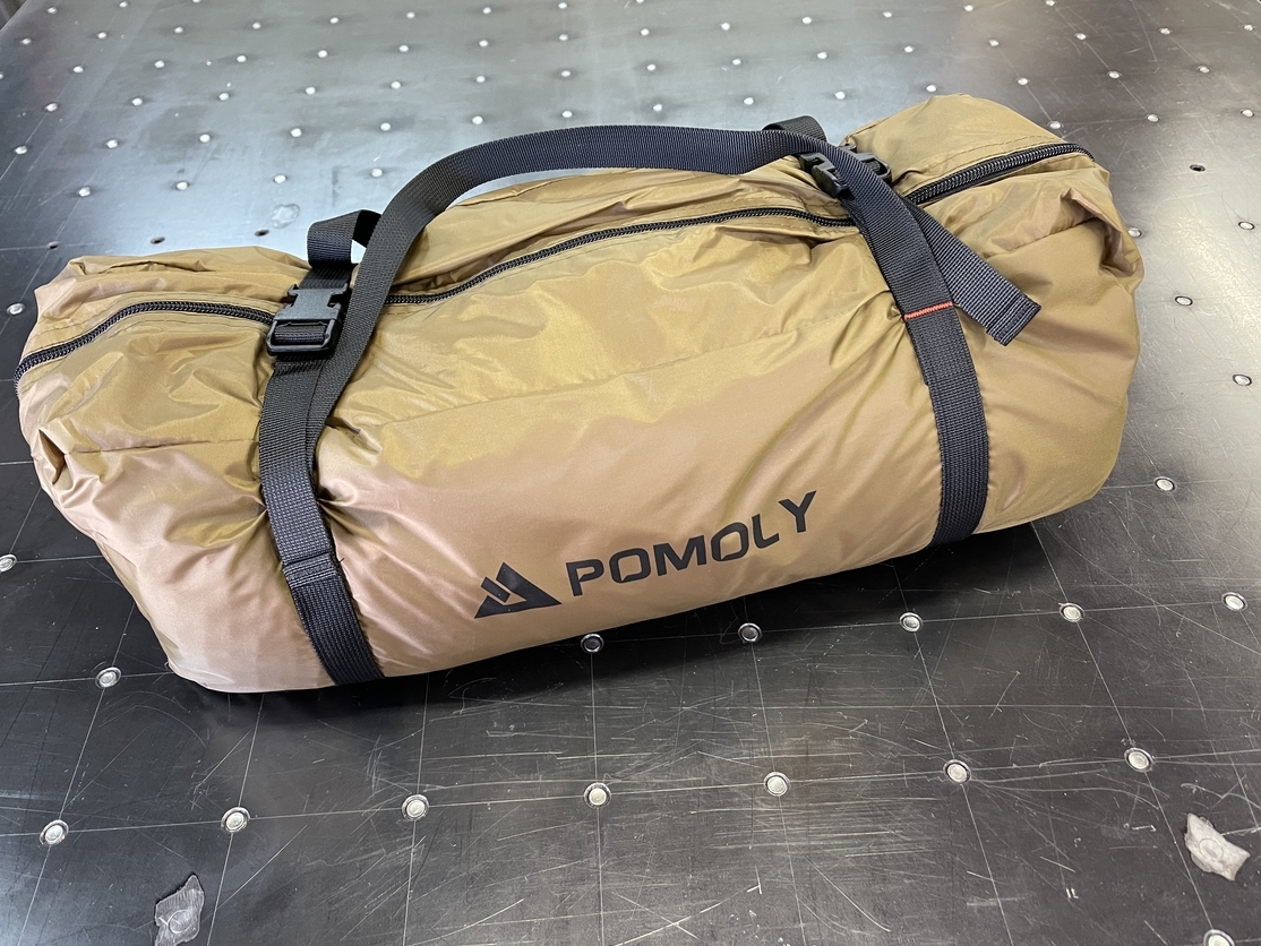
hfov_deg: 63.4
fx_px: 1020
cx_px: 607
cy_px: 441
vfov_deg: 49.7
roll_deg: +3.8
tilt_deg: -44.8
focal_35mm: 28
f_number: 1.6
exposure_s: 1/60
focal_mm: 5.1
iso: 250
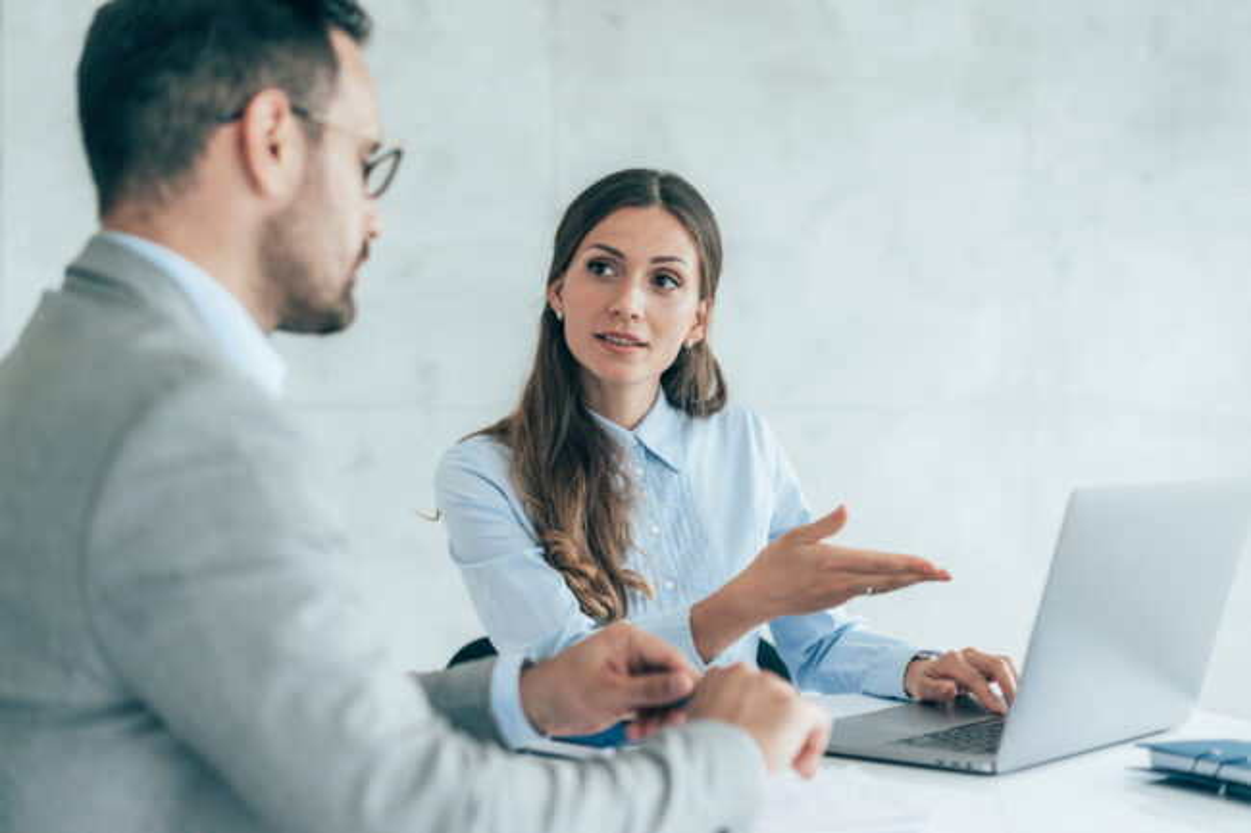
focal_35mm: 55
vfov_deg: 24.6
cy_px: 416
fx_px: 1911
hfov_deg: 36.3
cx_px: 626
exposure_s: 1/640
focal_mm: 55
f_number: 2.2
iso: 320
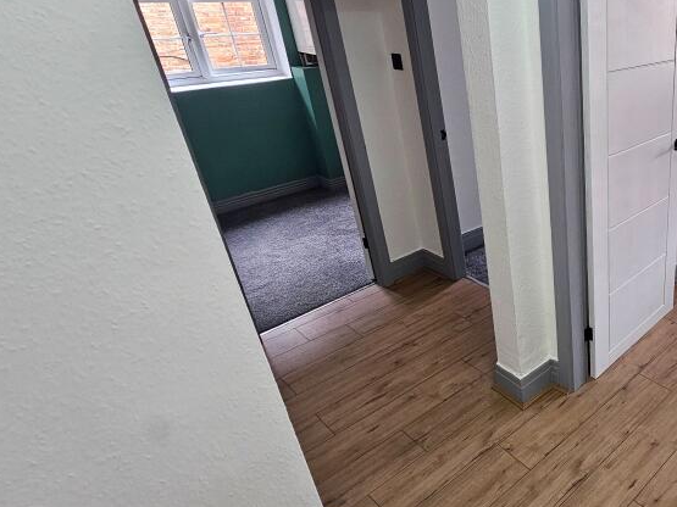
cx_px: 618
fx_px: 469
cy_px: 227
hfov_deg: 59.9
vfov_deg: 56.7
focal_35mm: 24
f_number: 2.2
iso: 125
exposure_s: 1/50
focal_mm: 2.2
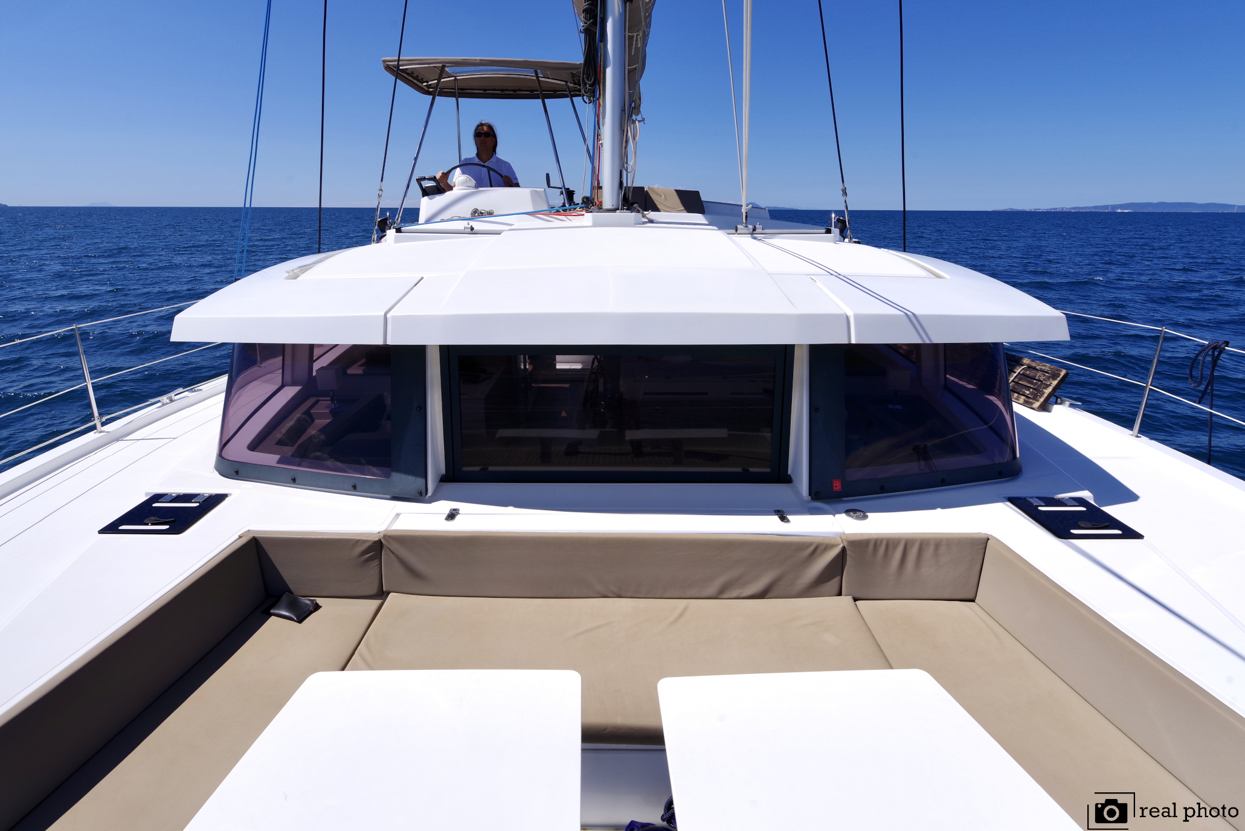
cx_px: 594
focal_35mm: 17
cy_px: 401
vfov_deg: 70.5
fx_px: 588
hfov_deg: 93.2
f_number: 13
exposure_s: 1/320
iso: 200
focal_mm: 16
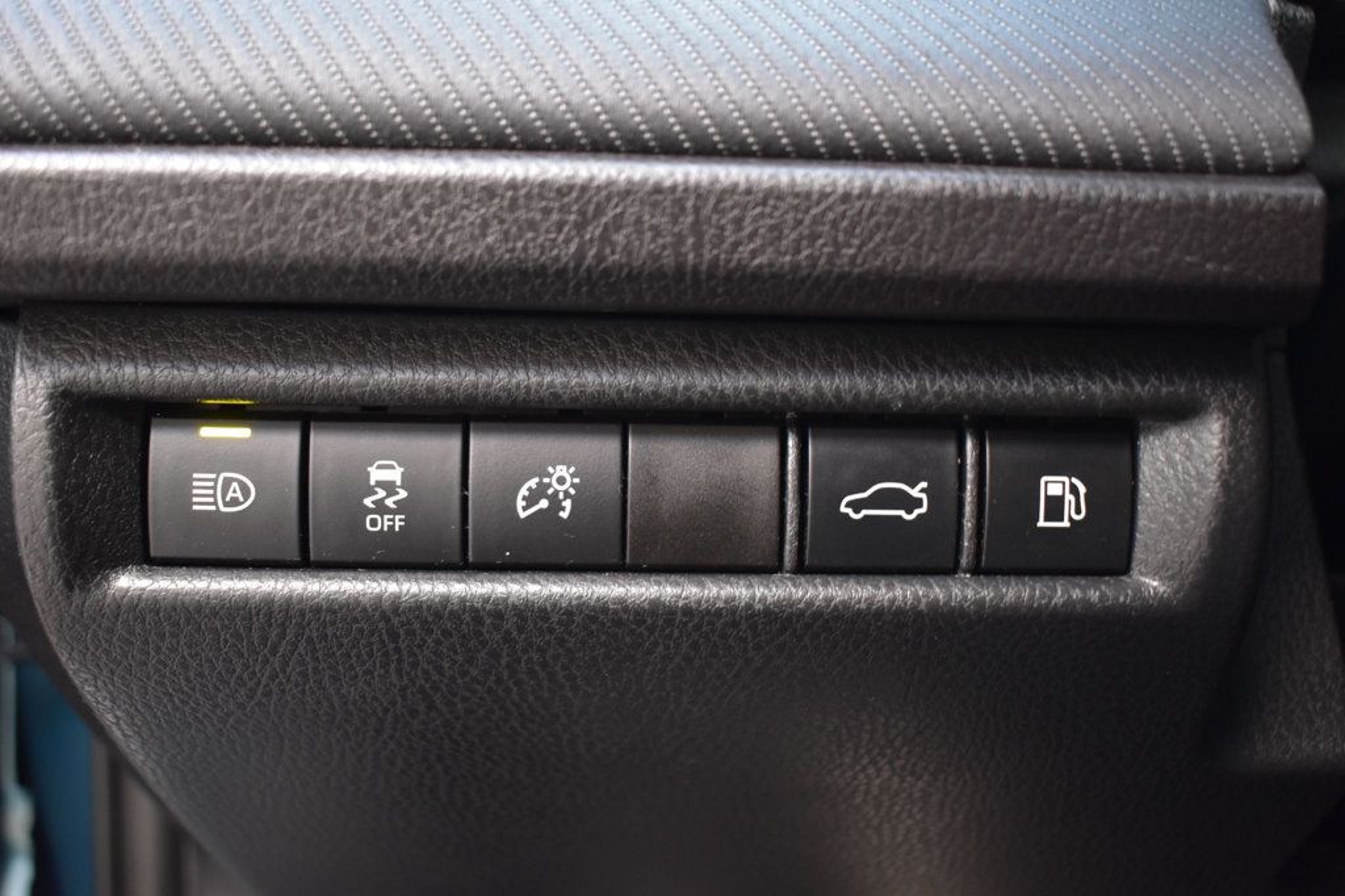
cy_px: 448
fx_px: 1457
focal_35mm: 39
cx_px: 672
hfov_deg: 49.6
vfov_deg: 34.2
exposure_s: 1/13
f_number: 4
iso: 1600
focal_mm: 26
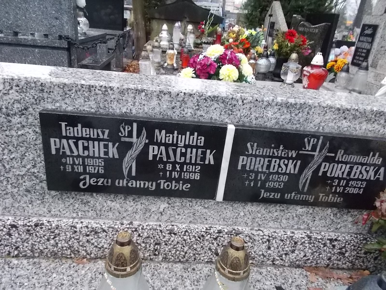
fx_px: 290
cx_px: 193
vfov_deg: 53.1
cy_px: 145
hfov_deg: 67.3
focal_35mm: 26
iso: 400
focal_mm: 4.6
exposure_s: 1/125
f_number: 3.2
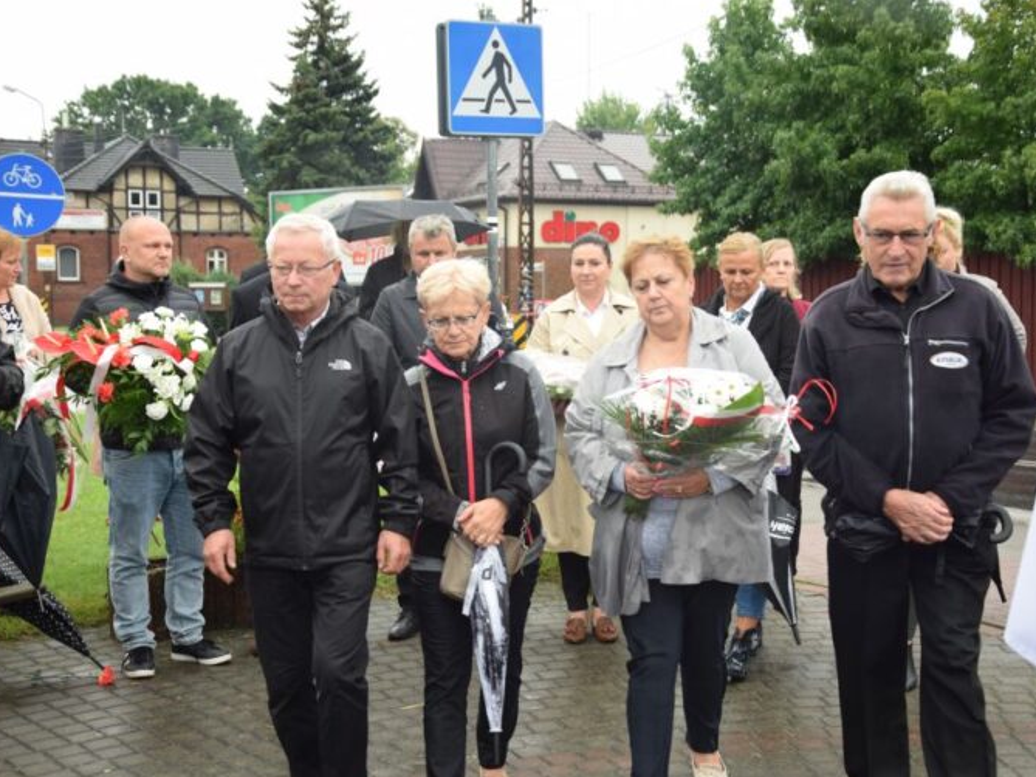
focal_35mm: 53
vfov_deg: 27.5
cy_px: 393
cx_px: 502
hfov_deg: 36.2
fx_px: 1586
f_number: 5
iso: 400
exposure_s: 1/100
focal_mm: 32
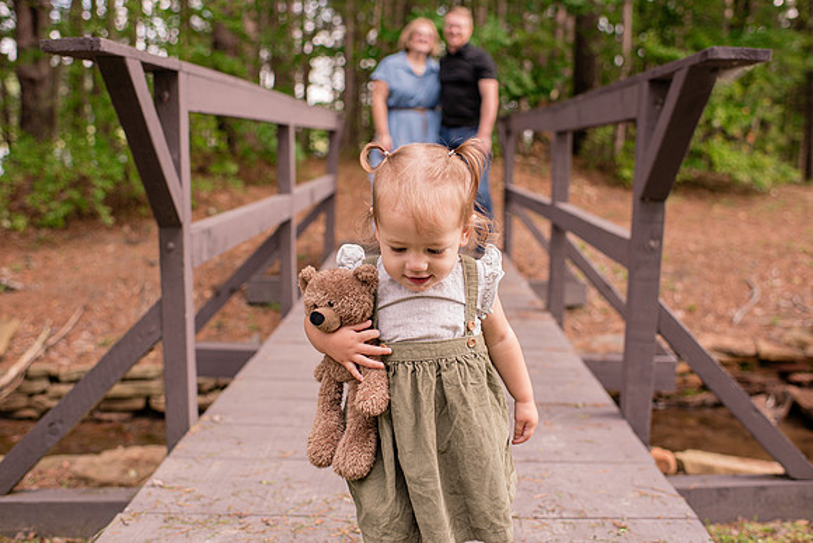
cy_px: 272
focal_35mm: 36
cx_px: 406
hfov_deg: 53.6
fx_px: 804
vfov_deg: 37.3
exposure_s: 1/640
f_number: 2.8
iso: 400
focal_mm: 35
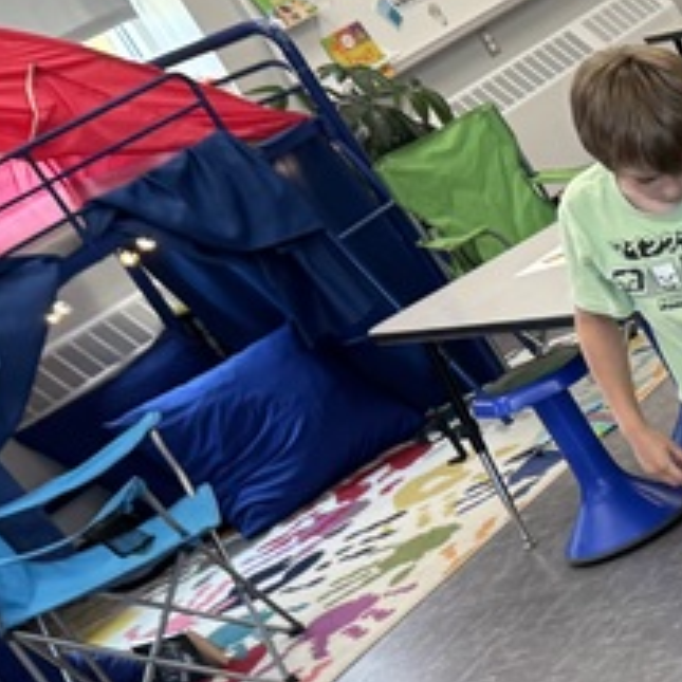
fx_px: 2251
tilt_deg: -30.0
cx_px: 1567
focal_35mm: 101
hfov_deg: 13.4
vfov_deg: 17.1
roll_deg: +24.2
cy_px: 508
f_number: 1.78
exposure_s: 1/120
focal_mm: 6.76
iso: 125
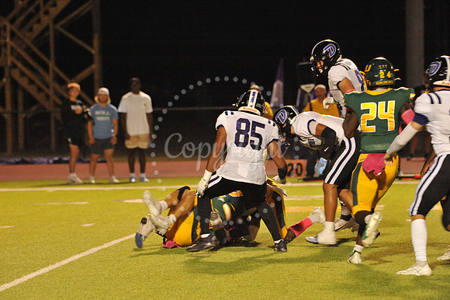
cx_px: 225
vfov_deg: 5.5
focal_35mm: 250
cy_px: 150
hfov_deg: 8.2
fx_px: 3123
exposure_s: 1/200
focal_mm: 250
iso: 6400
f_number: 6.3
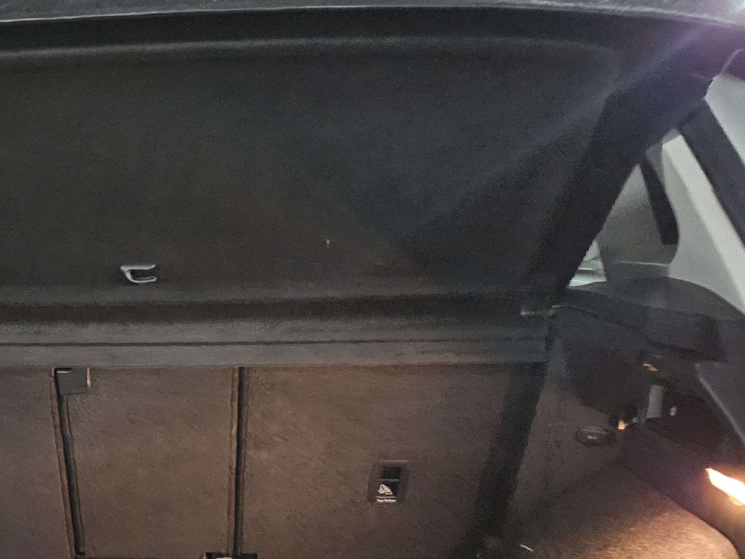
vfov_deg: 30.5
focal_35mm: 45
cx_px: 96
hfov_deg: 39.5
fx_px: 968
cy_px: 521
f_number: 1.8
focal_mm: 5.4
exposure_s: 1/15
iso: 2500
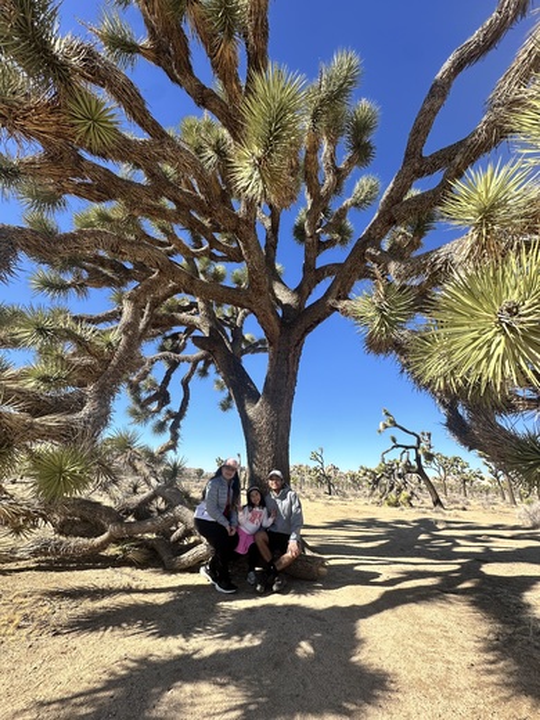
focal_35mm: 14
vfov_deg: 102.1
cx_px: 270
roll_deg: -3.8
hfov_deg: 85.7
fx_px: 291
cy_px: 360
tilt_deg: +23.2
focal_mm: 2.22
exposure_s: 1/1319
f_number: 2.2
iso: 50
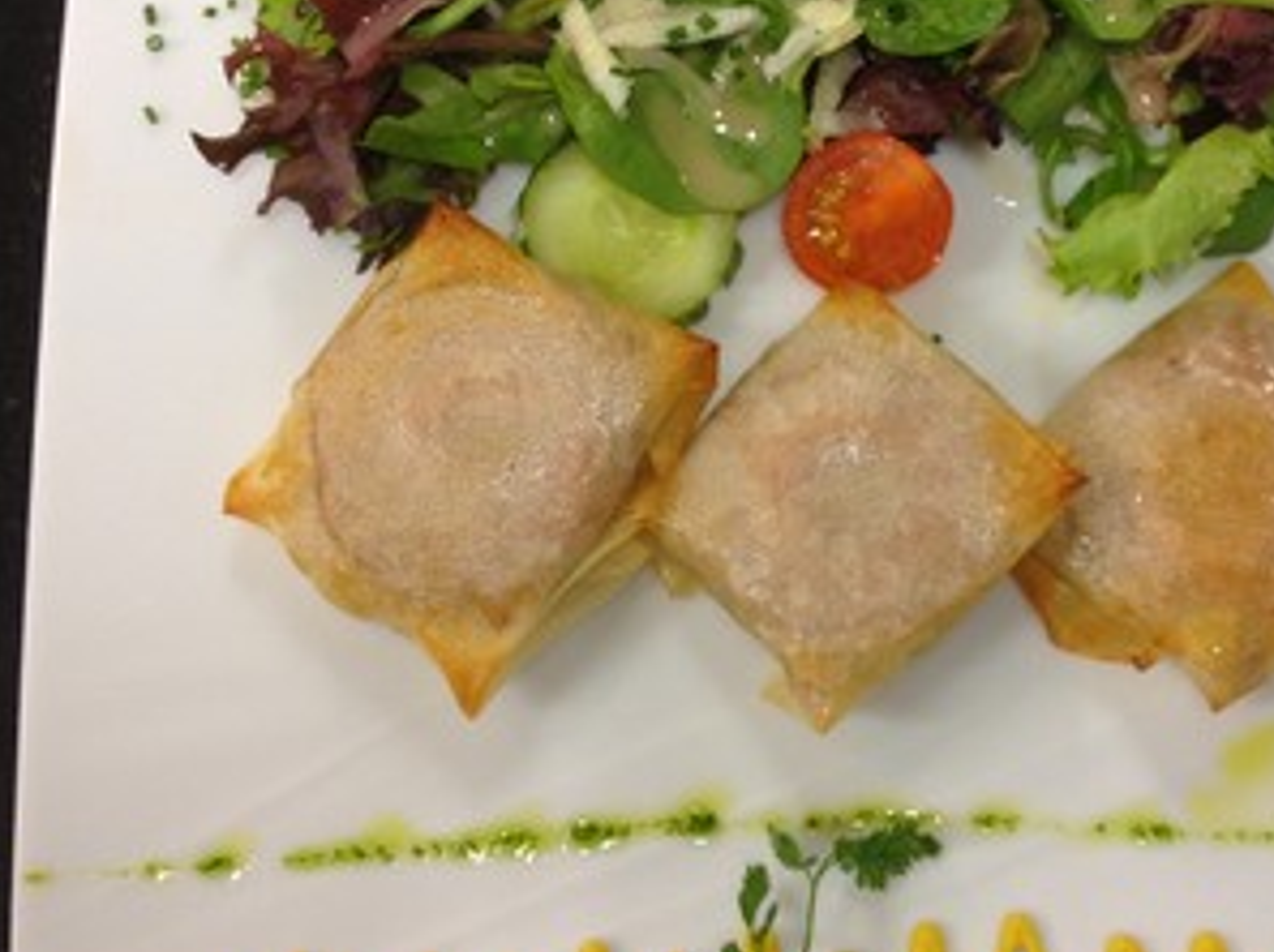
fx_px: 2169
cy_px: 380
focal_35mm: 59
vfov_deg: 24.7
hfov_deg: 32.4
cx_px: 858
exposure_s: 1/20
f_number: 2.4
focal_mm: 4.28
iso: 50
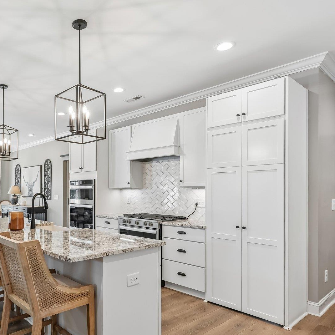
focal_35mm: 26
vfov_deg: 60.7
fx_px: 285
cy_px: 191
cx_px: 73
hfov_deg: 57.0
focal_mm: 16
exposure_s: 1/15
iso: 400
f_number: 8
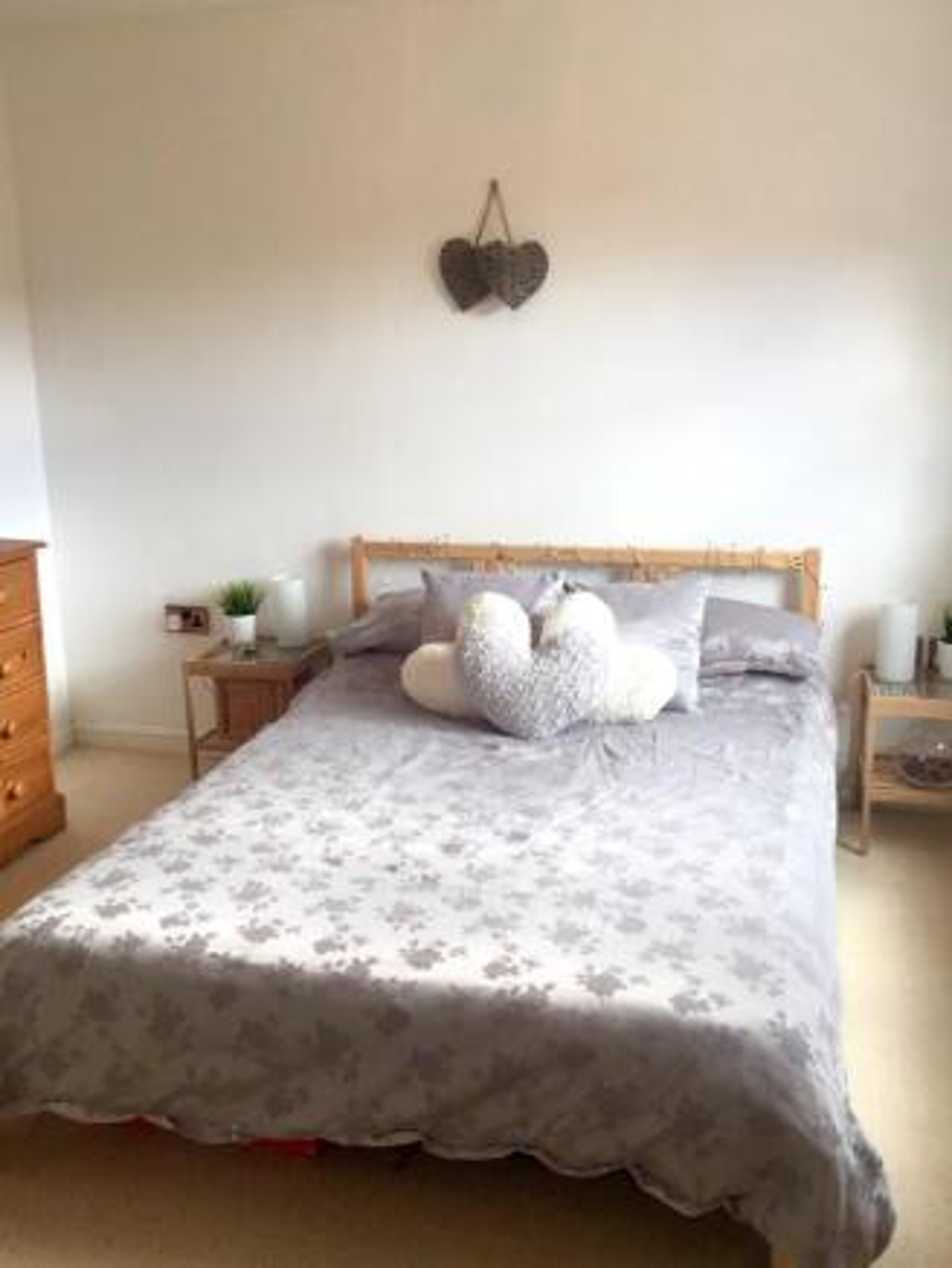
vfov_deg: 61.6
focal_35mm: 29
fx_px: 1063
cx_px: 476
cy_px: 634
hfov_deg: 48.2
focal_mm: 4.15
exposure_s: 1/50
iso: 32
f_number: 2.2
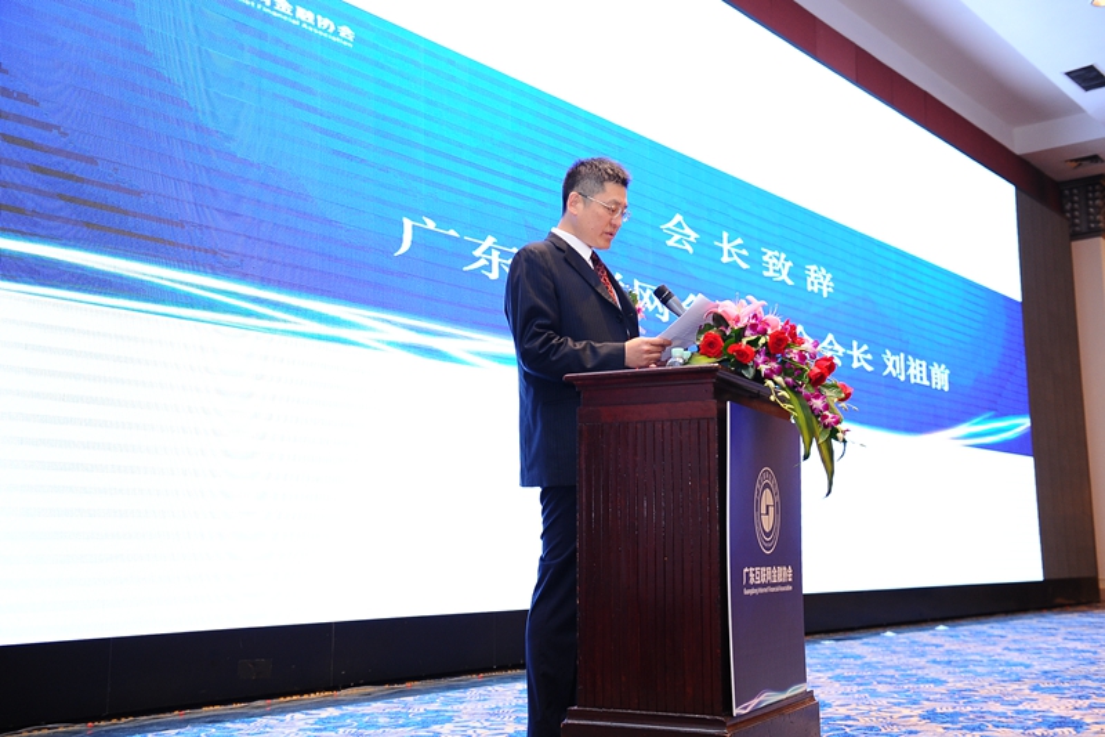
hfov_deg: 46.4
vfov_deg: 31.9
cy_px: 368
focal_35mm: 42
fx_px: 1289
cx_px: 552
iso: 1000
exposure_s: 1/100
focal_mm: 42
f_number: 3.5
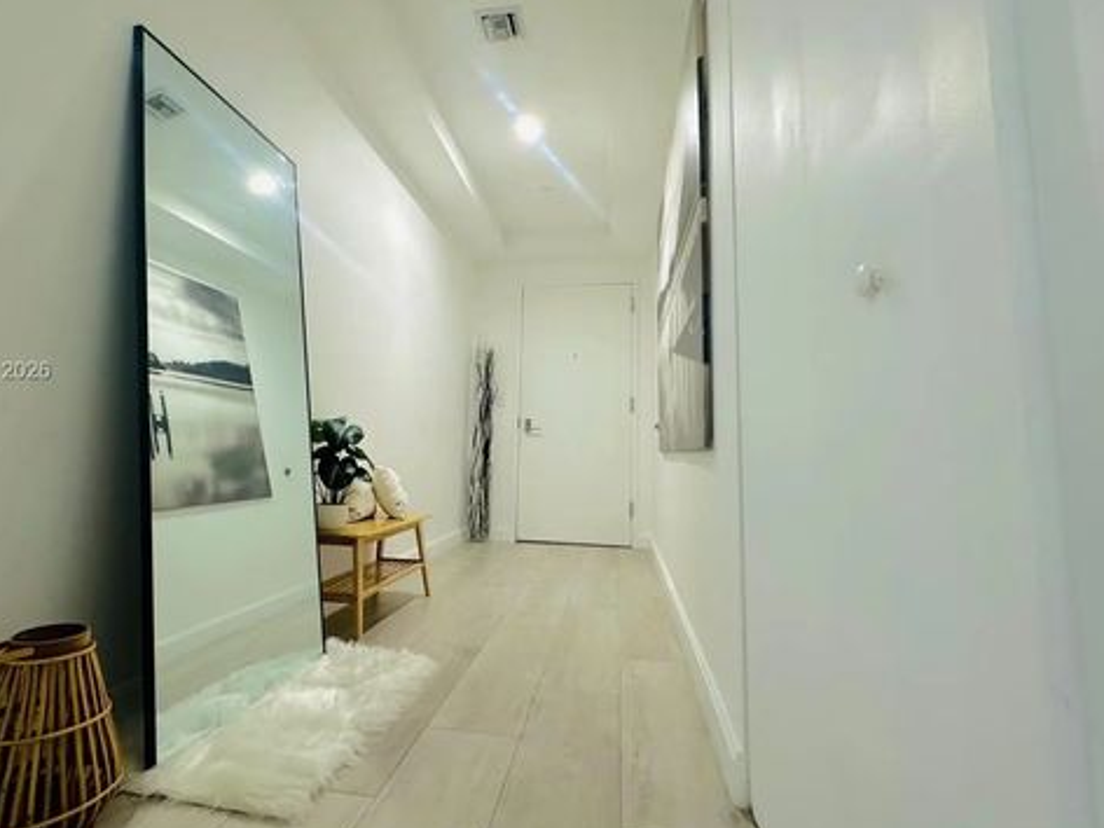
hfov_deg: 84.5
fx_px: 606
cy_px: 372
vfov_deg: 68.5
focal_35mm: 19
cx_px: 508
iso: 200
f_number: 2.2
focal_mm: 2.22
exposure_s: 1/60
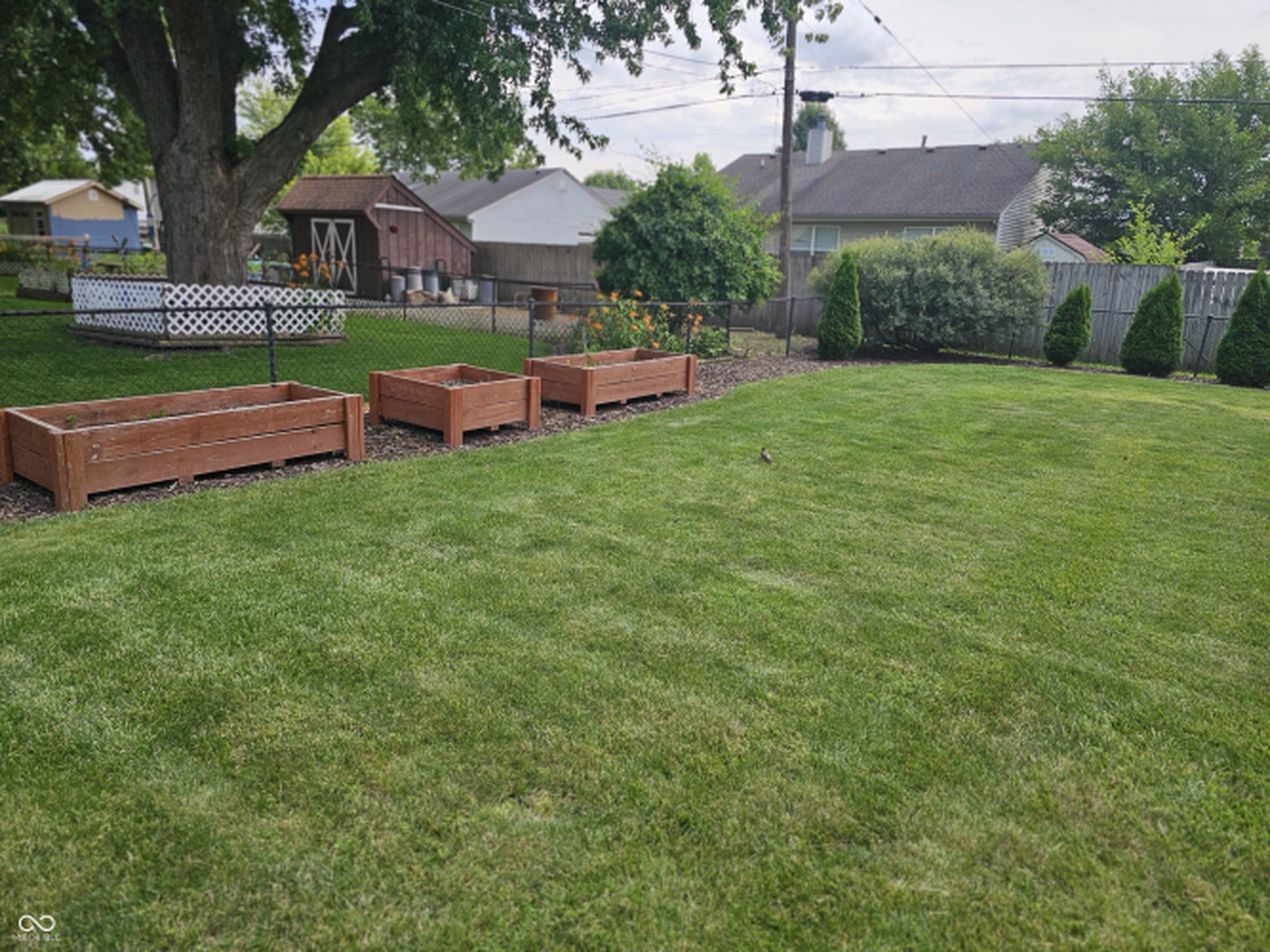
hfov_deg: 73.9
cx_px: 635
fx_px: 844
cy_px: 476
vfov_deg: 58.9
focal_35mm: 23
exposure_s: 1/572
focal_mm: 6.3
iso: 10
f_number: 1.7
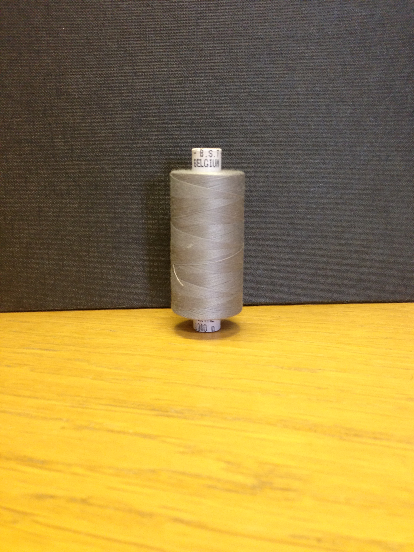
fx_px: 526
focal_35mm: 33
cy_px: 276
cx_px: 207
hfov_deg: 42.9
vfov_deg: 55.4
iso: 125
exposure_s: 1/20
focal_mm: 4.13
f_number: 2.4
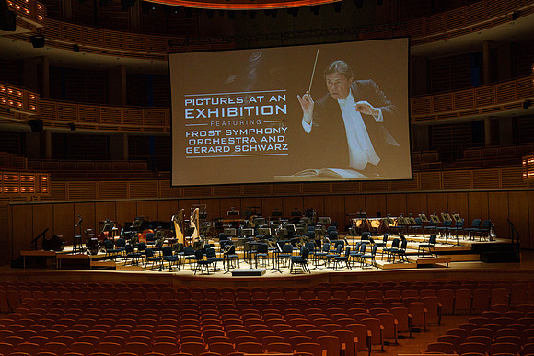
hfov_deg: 41.9
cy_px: 178
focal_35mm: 47
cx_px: 267
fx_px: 698
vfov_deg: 28.6
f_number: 7.1
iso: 3200
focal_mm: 46
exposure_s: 1/200
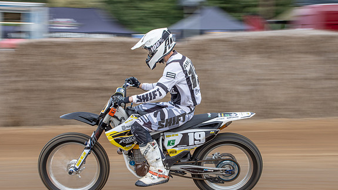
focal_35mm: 109
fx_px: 977
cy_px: 104
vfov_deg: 11.1
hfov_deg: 19.6
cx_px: 181
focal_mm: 62
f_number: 9
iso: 160
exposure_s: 1/125
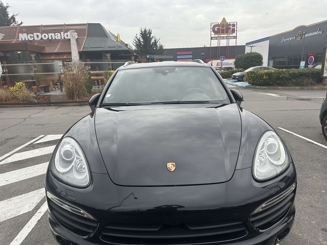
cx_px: 164
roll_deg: +2.7
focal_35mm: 24
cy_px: 122
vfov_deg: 56.8
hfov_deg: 71.6
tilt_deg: -13.8
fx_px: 227
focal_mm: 6.86
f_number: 1.78
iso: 80
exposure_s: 1/314
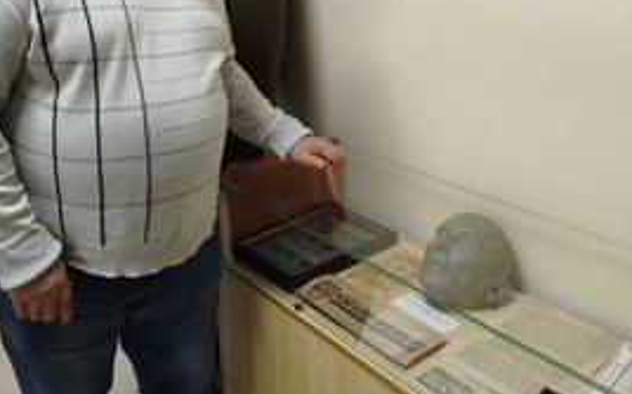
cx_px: 276
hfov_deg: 51.4
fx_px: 654
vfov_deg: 32.5
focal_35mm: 38
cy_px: 75
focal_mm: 5.31
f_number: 1.7
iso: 320
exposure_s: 1/33
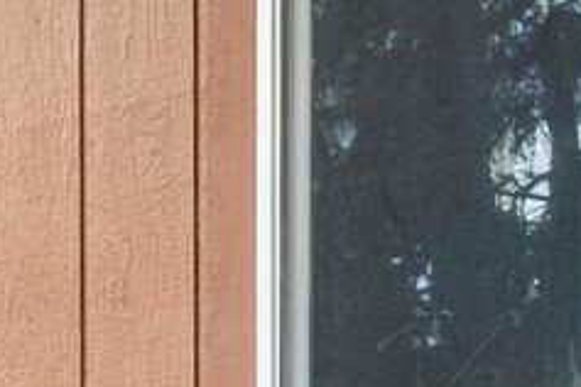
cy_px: 1090
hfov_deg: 10.3
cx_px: -838
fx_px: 2776
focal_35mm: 172
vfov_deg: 7.2
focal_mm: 24
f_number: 7.1
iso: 100
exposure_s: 1/30
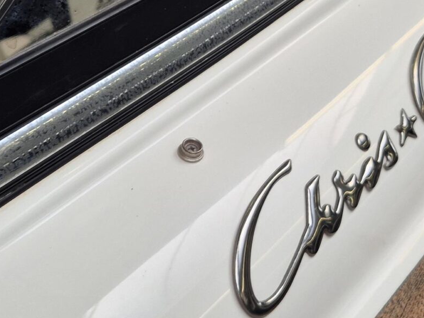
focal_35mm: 75
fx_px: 919
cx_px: 291
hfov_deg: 25.8
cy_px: 26
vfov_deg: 19.3
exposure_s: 1/108
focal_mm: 5.4
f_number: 1.8
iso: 25
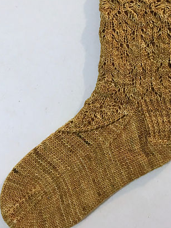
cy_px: 71
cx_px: 111
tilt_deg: -84.8
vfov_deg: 41.4
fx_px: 296
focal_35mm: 45
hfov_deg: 32.0
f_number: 2.2
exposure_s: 1/10
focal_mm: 4.15
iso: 100
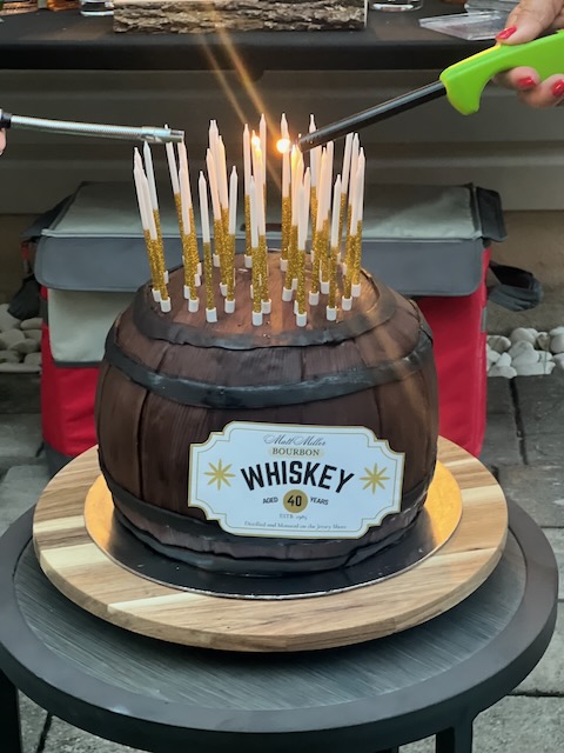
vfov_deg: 25.3
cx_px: 282
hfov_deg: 19.1
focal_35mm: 77
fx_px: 1673
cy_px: 376
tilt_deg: -20.4
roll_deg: +0.8
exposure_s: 1/15
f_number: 2.8
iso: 500
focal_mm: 9
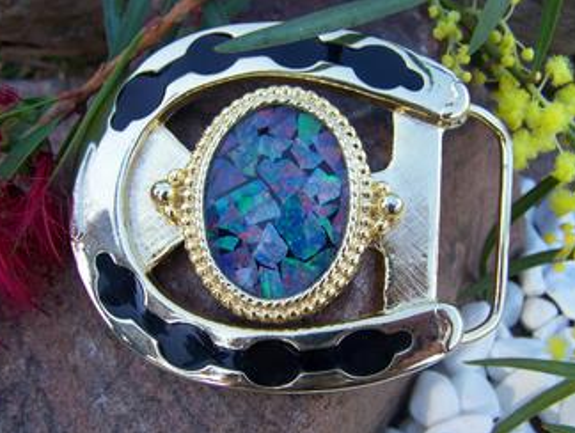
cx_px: 284
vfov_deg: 35.2
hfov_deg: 45.7
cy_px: 203
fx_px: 682
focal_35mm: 41
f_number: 2.8
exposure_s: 1/80
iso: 64
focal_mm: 6.3
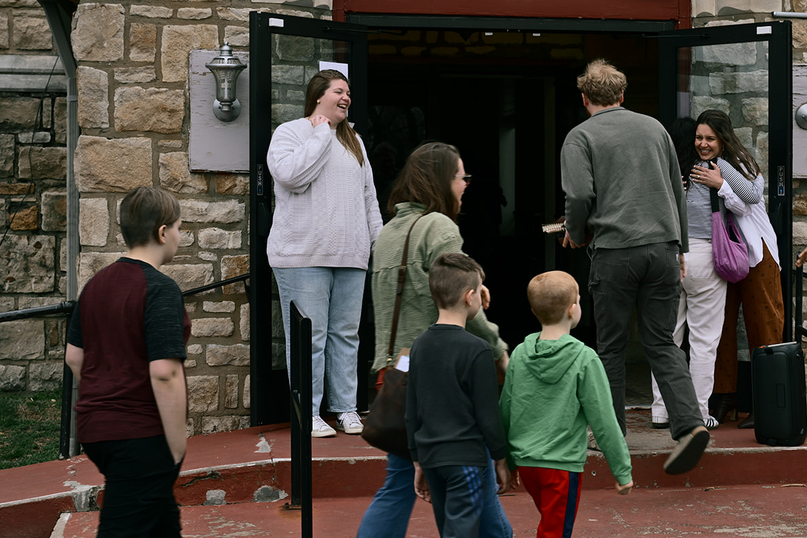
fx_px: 1636
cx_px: 534
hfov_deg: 27.6
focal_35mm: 73
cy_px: 252
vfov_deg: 18.7
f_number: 7.1
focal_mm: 54
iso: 160
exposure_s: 1/100
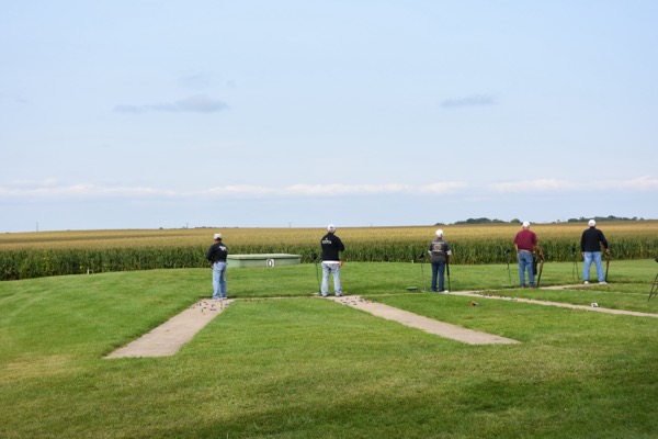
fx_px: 932
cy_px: 220
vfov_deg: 26.5
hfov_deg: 38.9
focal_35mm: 51
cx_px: 329
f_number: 8
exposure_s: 1/500
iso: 200
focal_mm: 34
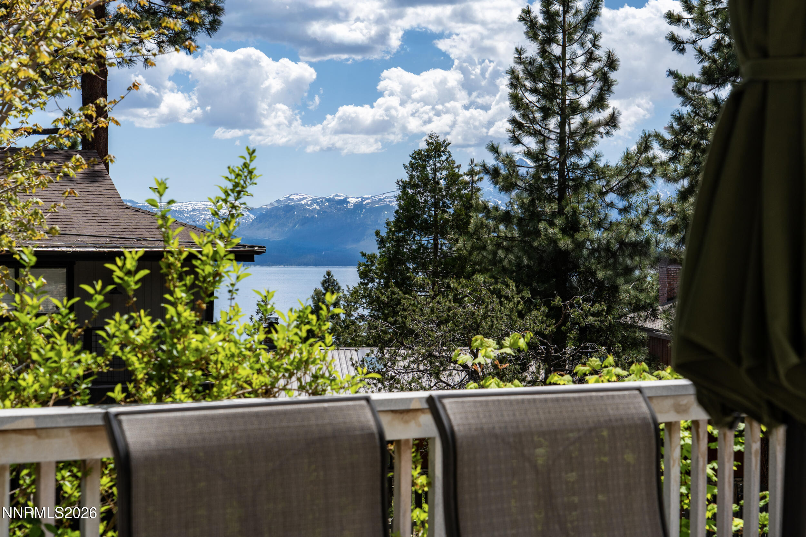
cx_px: 403
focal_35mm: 70
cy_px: 268
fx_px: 1567
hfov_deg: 28.8
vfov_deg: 19.5
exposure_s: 1/640
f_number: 9
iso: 200
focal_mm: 70
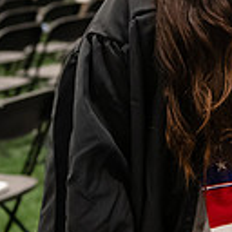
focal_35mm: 146
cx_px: 245
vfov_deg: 11.8
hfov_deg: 11.8
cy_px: 1
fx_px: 1107
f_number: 3.2
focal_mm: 38
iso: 2000
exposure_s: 1/160
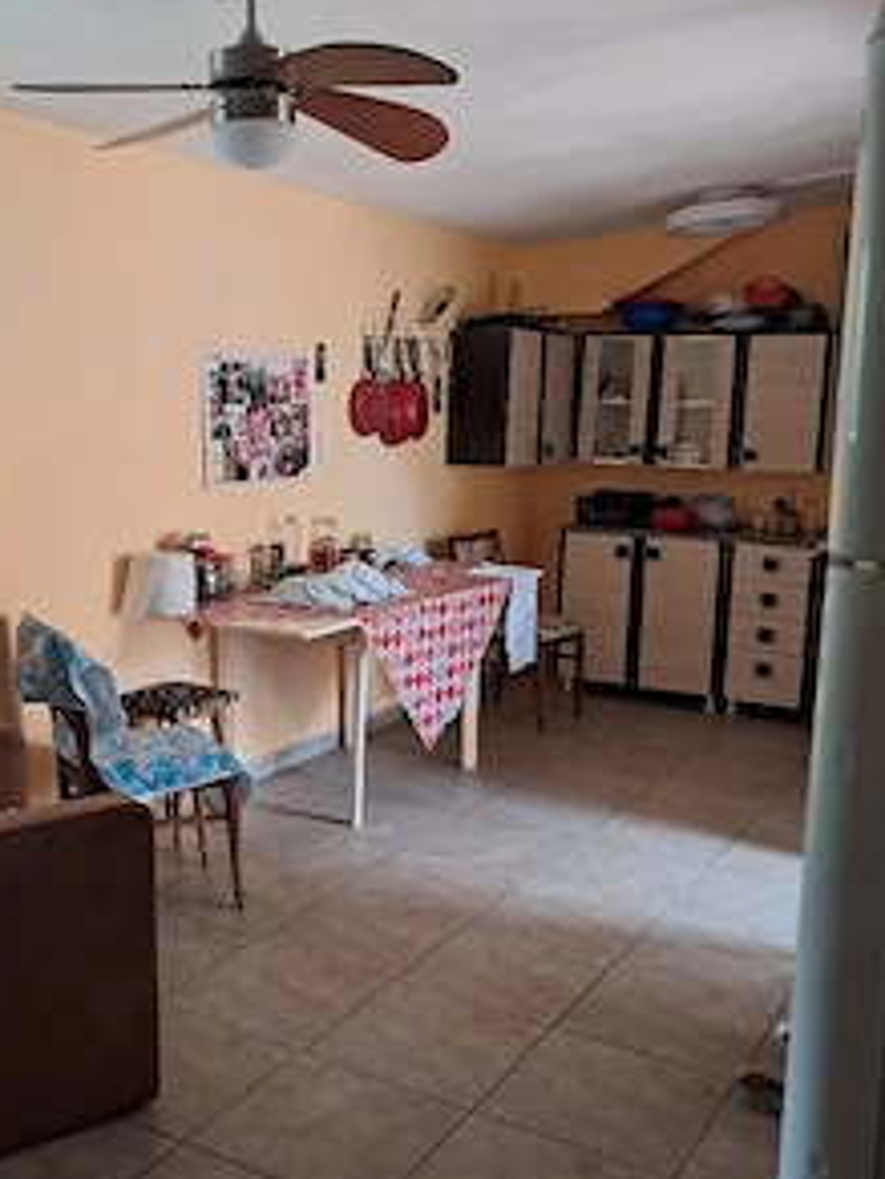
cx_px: 303
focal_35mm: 37
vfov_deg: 50.0
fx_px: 1261
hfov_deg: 38.3
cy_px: 658
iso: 400
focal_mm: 4
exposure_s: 1/50
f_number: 1.8
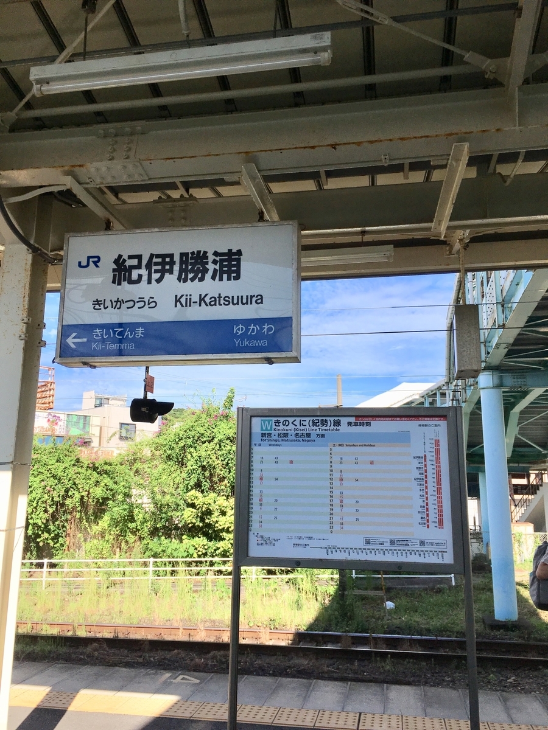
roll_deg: -0.7
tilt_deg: +10.5
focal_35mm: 29
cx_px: 274
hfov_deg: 48.2
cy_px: 365
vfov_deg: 61.7
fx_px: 612
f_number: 2.2
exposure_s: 1/1538
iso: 25
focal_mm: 4.15
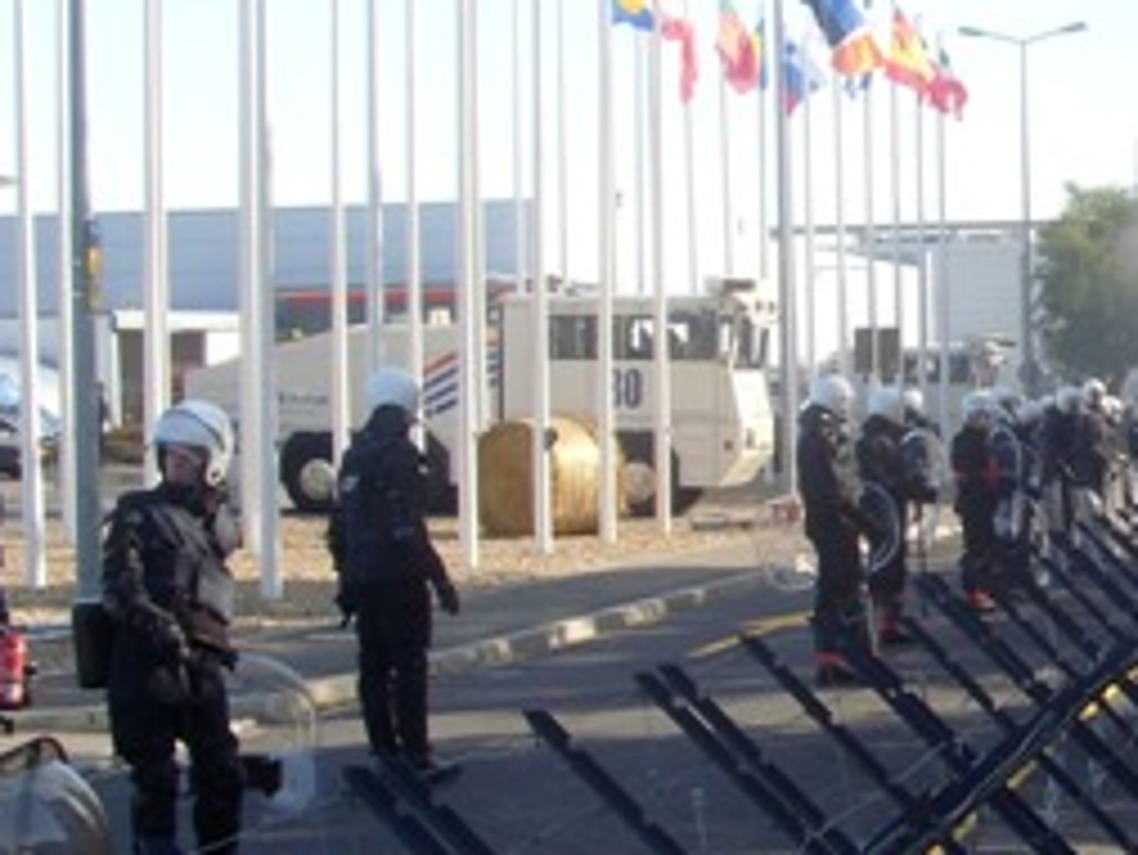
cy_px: 374
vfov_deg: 16.2
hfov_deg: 20.8
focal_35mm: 91
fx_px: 2993
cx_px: 1156
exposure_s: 1/180
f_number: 5.5
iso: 80
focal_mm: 6
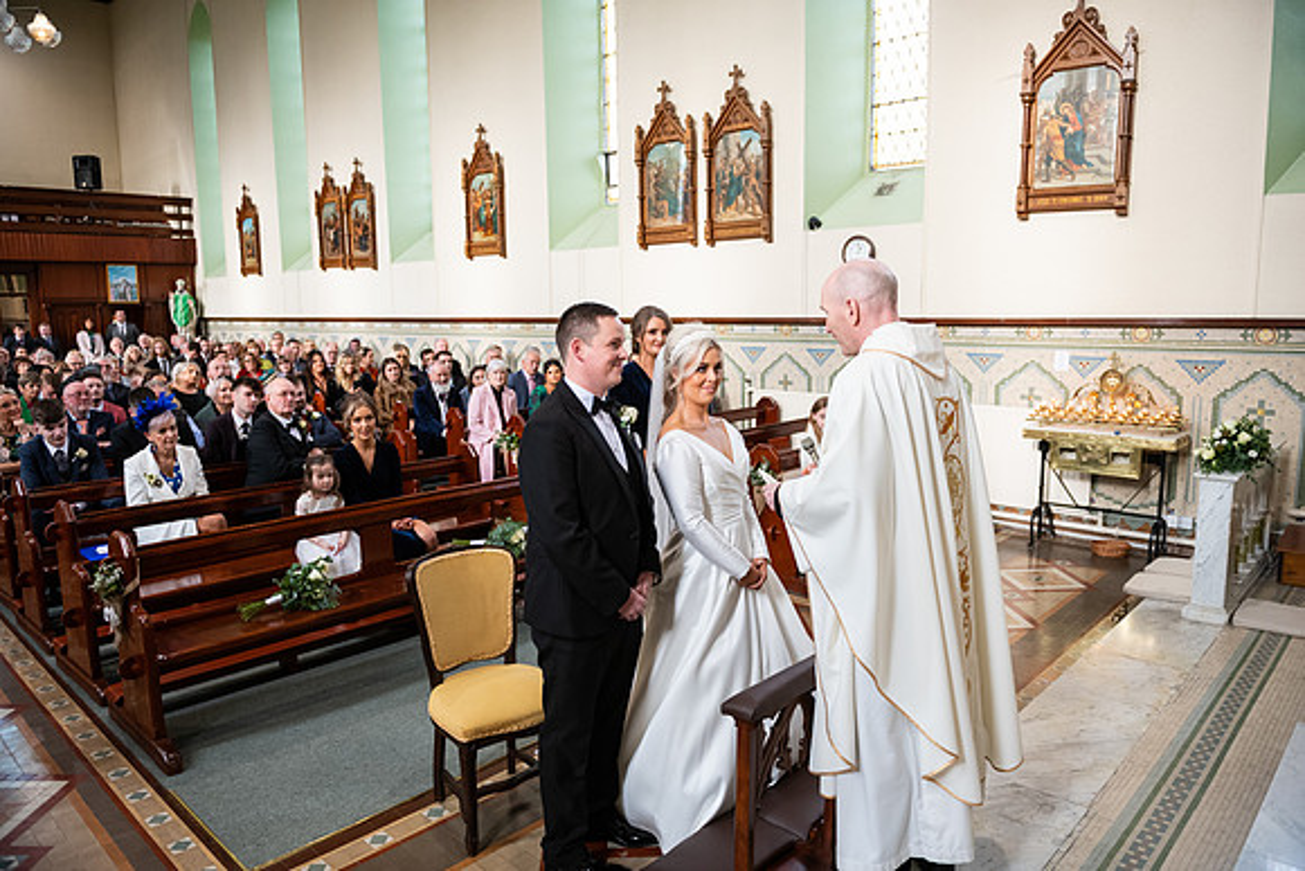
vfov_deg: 53.2
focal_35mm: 24
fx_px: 870
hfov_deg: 73.7
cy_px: 436
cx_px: 652
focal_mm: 24
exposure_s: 1/250
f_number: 3.5
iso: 1000
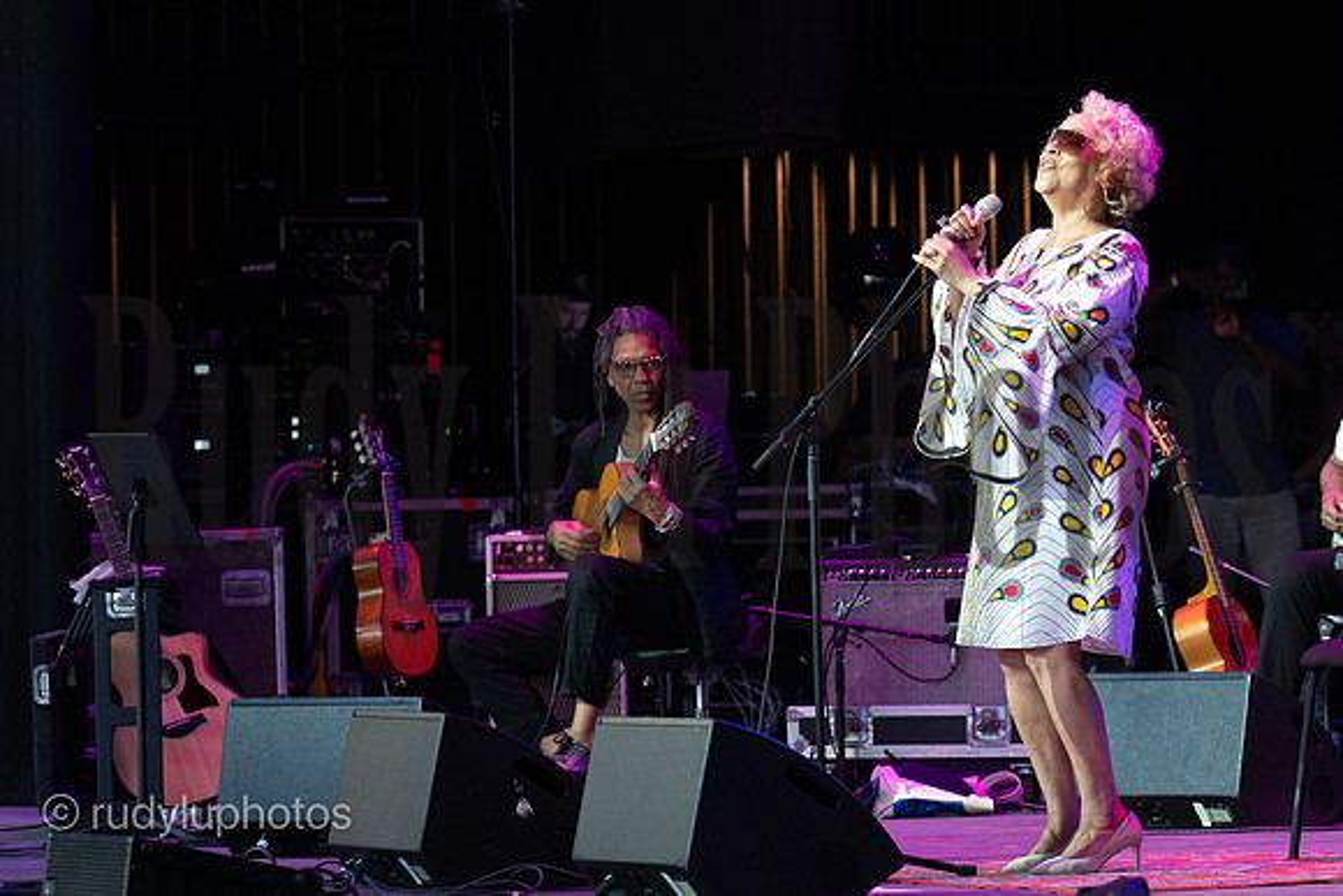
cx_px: 672
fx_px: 8955
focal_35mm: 240
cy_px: 448
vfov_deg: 5.7
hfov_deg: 8.6
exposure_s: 1/200
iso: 3200
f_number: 5.6
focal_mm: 160
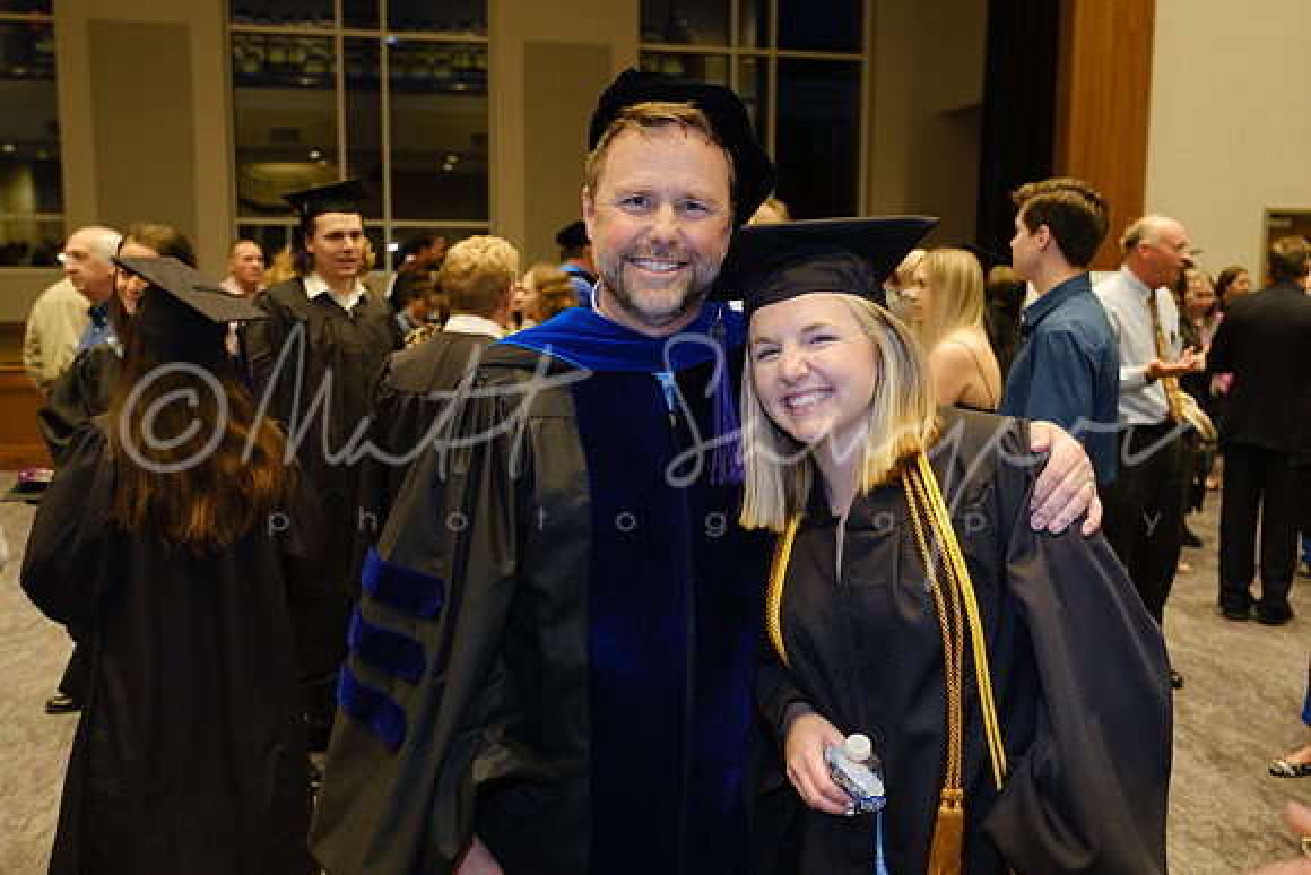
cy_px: 438
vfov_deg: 40.0
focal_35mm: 33
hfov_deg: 57.2
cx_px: 656
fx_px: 1202
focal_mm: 22
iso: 1600
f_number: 2.8
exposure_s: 1/60
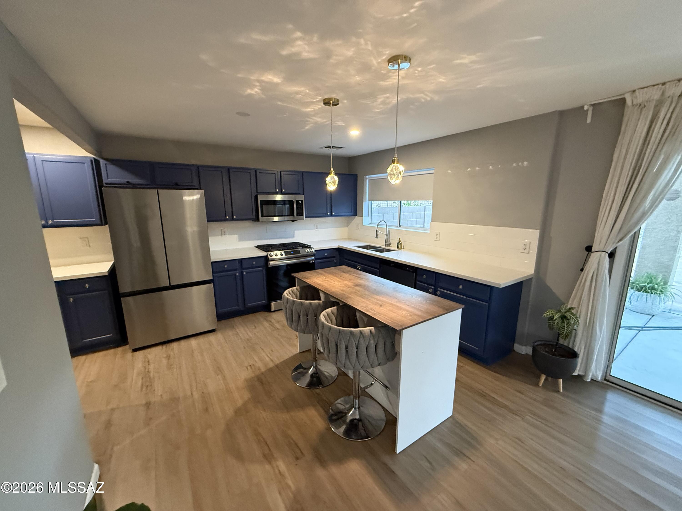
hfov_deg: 102.1
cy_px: 256
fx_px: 276
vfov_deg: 85.7
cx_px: 341
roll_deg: -0.6
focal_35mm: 14
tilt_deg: -10.9
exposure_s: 1/60
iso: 640
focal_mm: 2.22
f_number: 2.2
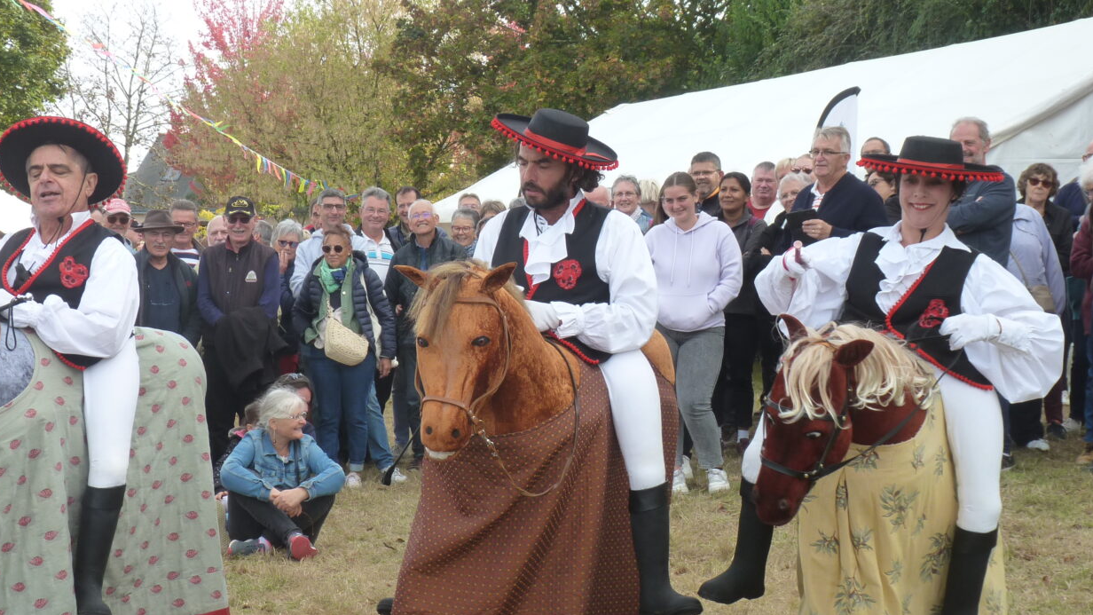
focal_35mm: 72
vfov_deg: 16.7
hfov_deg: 29.3
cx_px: 485
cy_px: 376
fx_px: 2087
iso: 125
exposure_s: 1/250
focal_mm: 9.5
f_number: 4
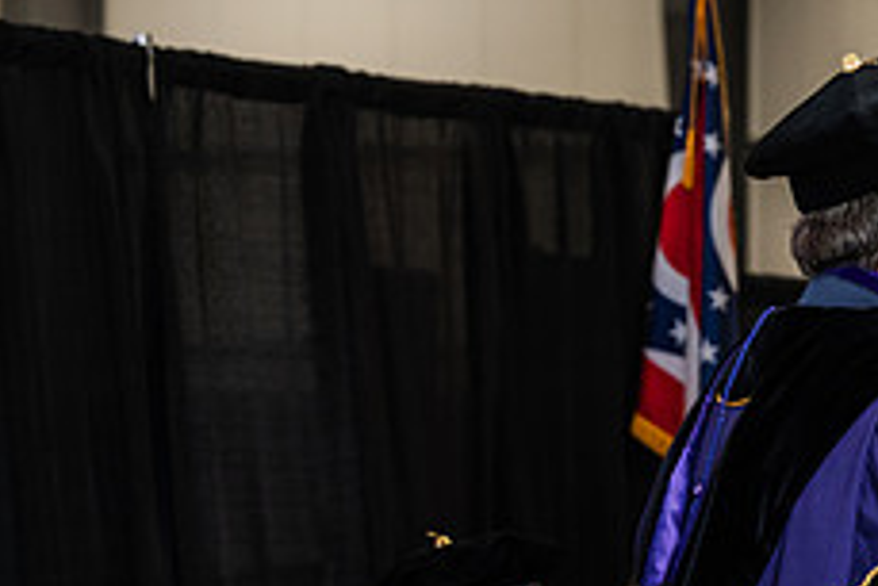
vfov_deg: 7.7
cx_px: 1108
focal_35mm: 177
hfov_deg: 11.3
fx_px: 4319
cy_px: 550
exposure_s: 1/200
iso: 1250
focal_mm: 70
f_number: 4.5
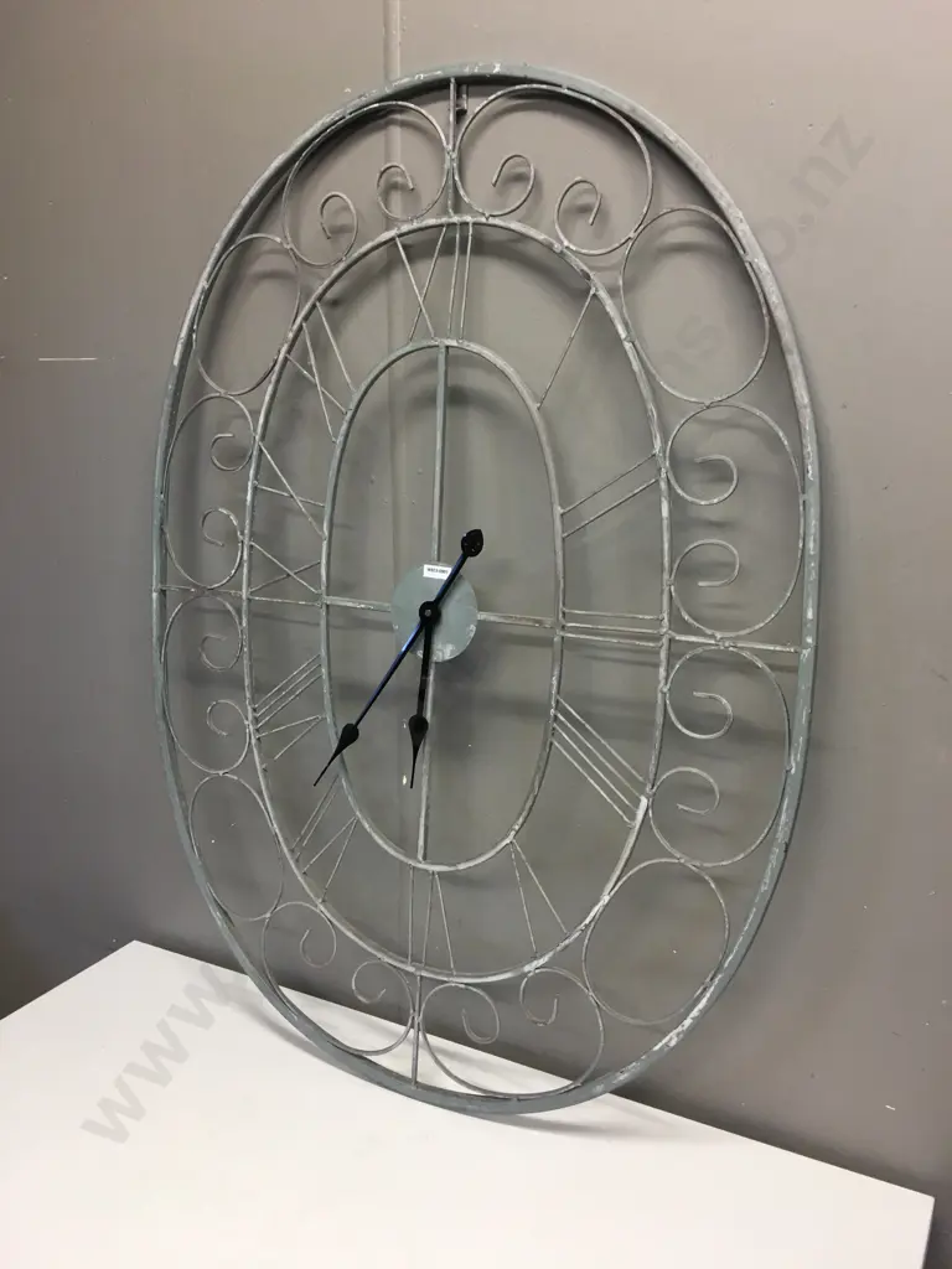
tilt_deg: -9.2
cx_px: 476
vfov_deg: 61.7
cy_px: 634
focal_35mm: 29
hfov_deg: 48.2
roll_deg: -0.6
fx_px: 1063
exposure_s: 1/33
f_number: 2.2
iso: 40
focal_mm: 4.15
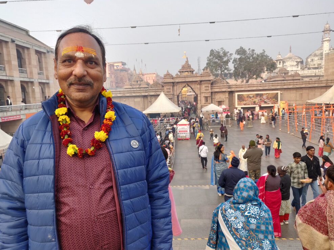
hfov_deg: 67.3
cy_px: 126
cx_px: 162
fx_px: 251
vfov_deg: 53.0
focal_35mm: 26
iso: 100
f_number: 1.7
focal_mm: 4.25
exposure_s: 1/115
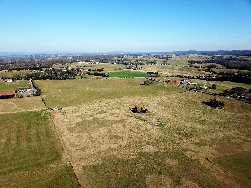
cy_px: 94
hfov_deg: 67.3
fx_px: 189
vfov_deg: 53.1
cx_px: 126
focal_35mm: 26
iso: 100
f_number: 2.2
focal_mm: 4.73
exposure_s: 1/1592
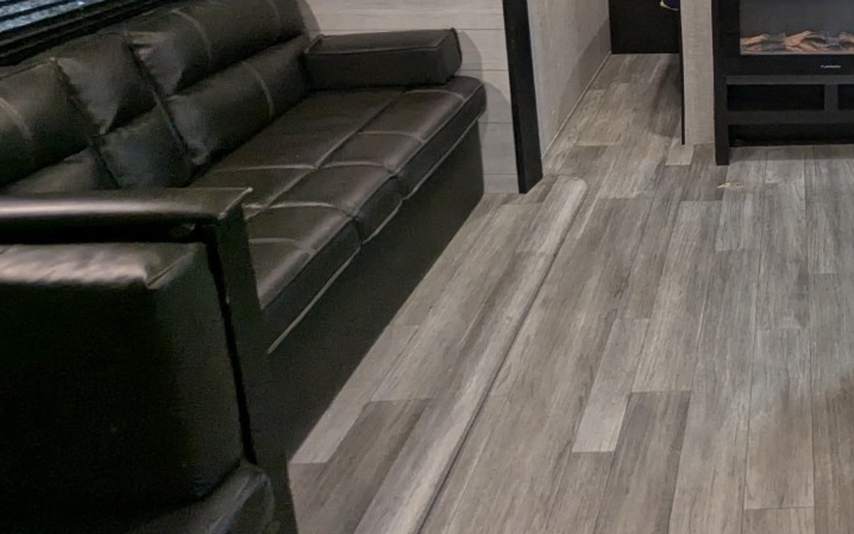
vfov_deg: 33.2
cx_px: 825
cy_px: -61
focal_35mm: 33
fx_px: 768
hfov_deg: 49.2
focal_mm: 2.35
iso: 127
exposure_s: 1/45.6
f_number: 2.2
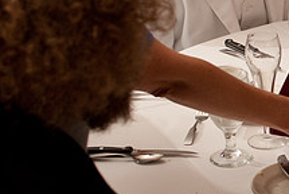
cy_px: 63
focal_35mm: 125
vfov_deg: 11.0
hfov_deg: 15.6
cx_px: 367
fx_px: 1008
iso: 200
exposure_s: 1/160
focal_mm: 31
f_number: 4.5
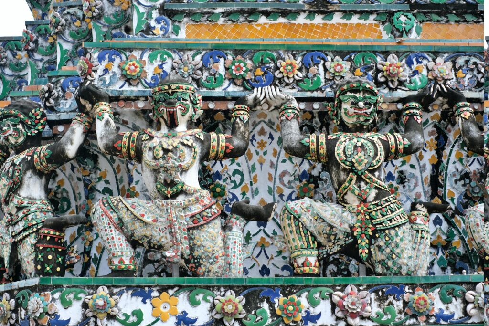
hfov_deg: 37.5
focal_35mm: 53
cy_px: 163
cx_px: 244
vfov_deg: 25.5
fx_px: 720
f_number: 3.6
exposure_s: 1/420
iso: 160
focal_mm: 35
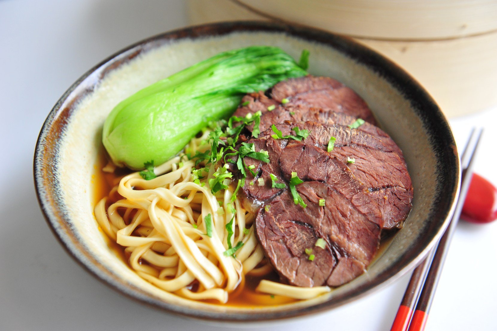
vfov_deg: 28.0
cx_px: 248
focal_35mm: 48
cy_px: 166
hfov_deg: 41.1
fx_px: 662
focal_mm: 48
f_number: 4
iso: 1000
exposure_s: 1/100
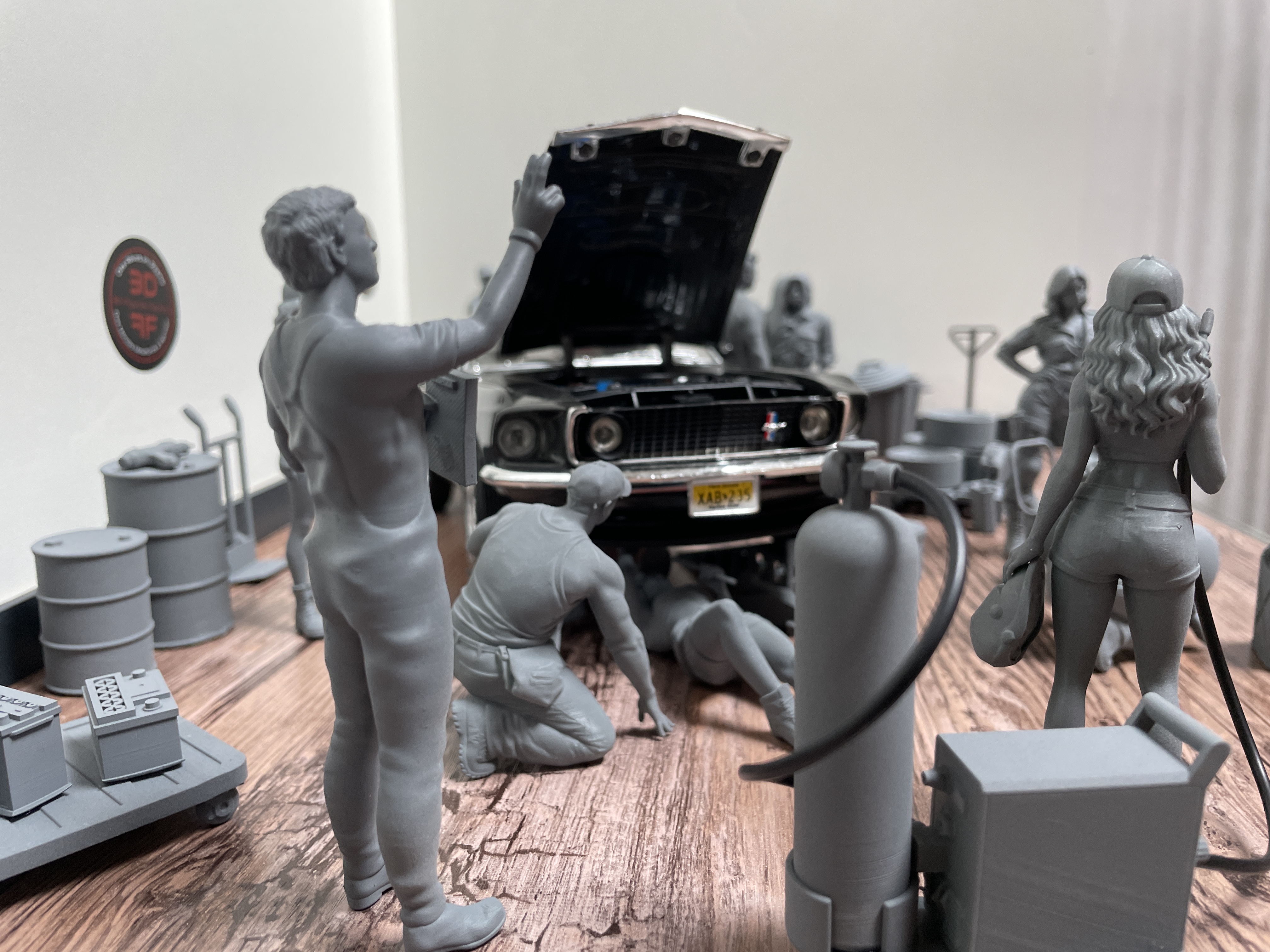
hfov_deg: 67.3
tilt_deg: -11.1
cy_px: 476
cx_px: 635
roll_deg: +1.9
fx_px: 954
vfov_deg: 53.1
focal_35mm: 26
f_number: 1.6
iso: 100
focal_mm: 4.2
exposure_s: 1/100
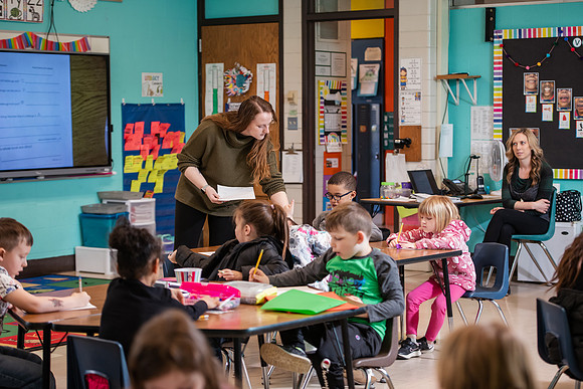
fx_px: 1377
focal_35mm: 85
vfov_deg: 16.1
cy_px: 194
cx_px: 292
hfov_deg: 23.9
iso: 1250
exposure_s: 1/200
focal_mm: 85
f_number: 3.2
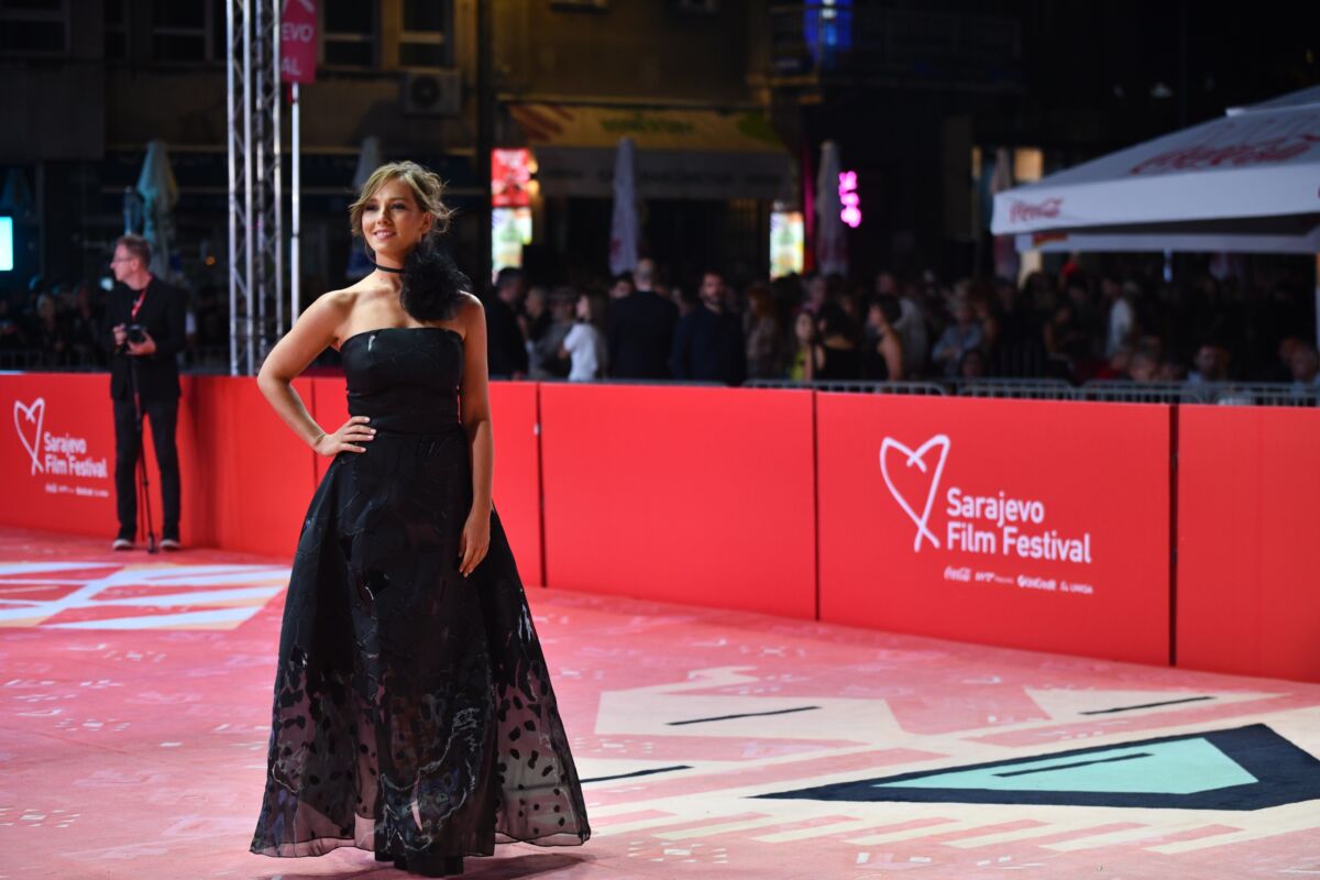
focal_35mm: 80
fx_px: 2933
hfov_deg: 25.4
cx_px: 660
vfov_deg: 17.1
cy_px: 440
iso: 1000
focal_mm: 80
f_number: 2.8
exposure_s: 1/640
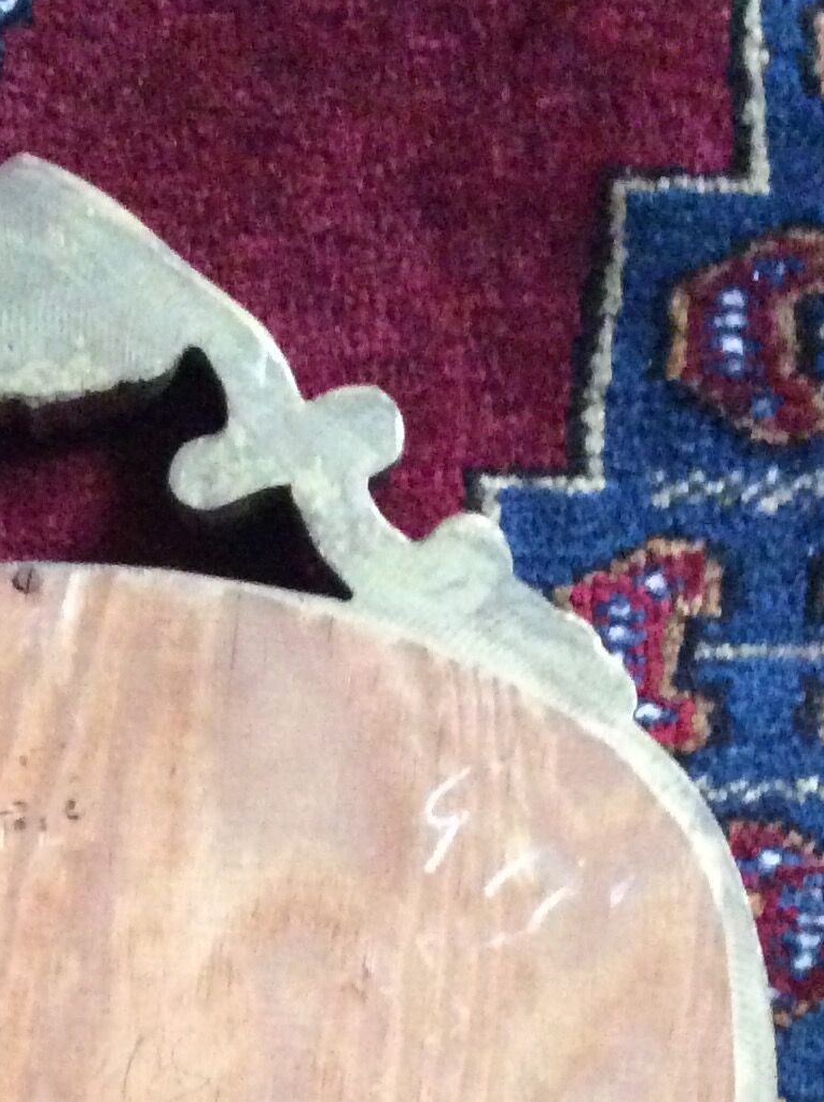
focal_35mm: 81
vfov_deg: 22.5
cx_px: 75
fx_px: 2577
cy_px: 1265
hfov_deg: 17.9
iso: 640
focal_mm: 3.3
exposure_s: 1/17
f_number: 2.4
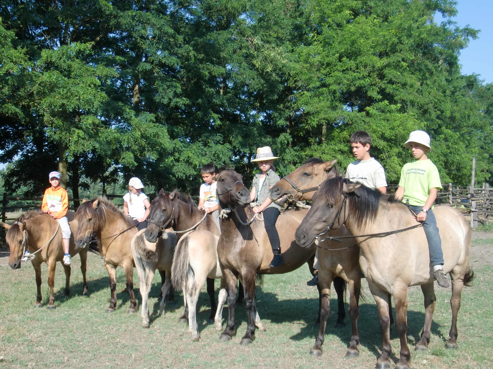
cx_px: 207
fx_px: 641
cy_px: 204
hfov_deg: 42.0
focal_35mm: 45
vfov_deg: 32.2
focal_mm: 6.66
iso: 64
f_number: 3.9
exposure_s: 1/320
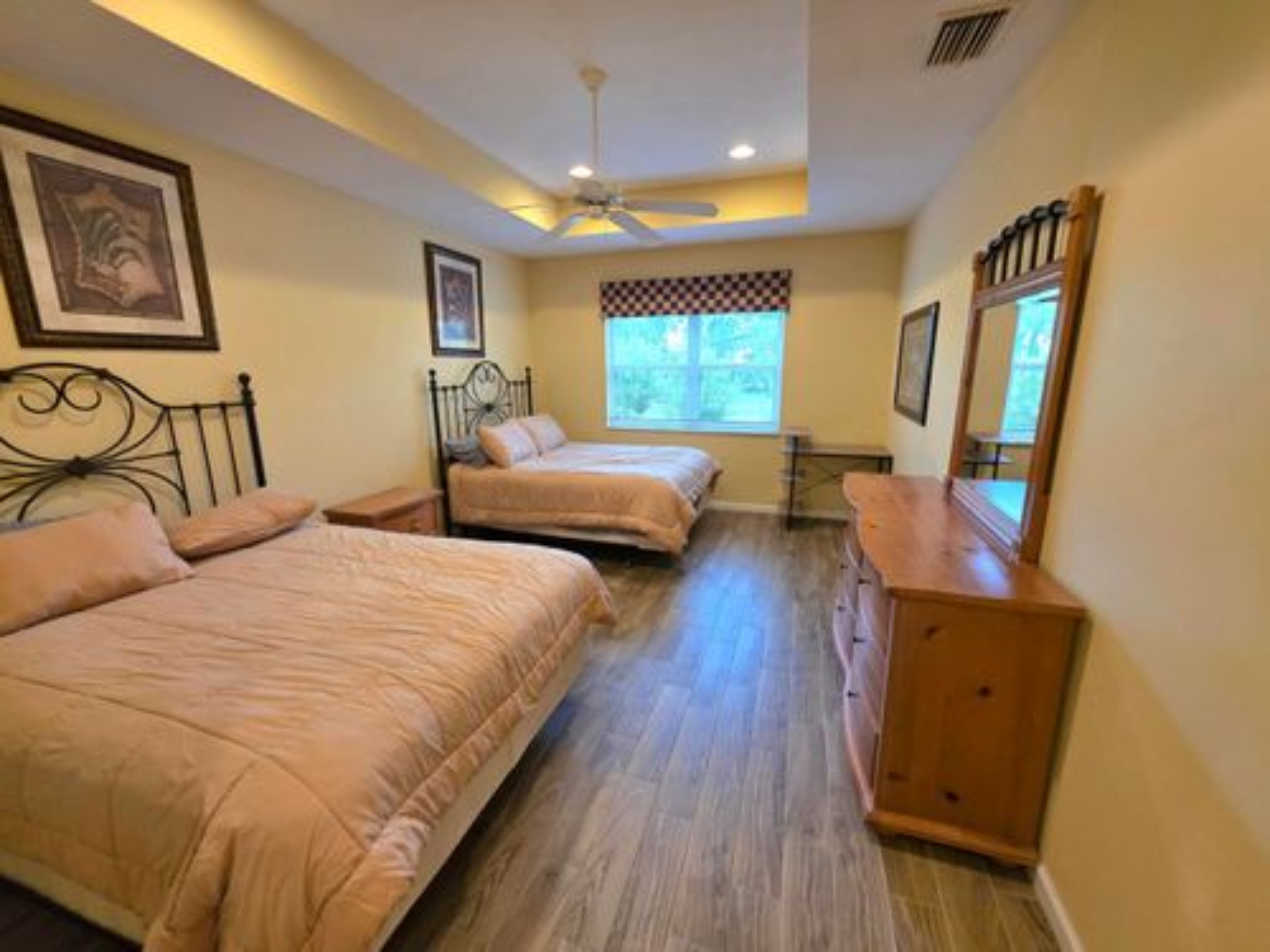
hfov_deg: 106.2
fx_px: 477
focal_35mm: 13
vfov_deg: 89.9
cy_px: 476
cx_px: 635
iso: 160
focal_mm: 2.2
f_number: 1.9
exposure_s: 1/60.2
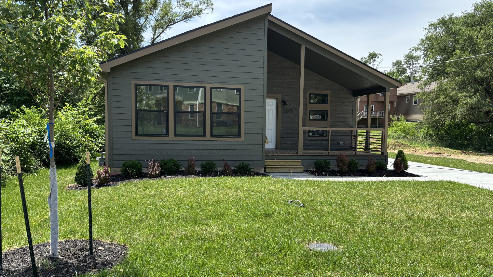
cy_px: 148
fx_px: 379
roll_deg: -0.5
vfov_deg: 40.2
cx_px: 242
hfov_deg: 66.1
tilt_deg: -3.3
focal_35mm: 29
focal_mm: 5.96
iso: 50
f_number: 1.6
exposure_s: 1/1295
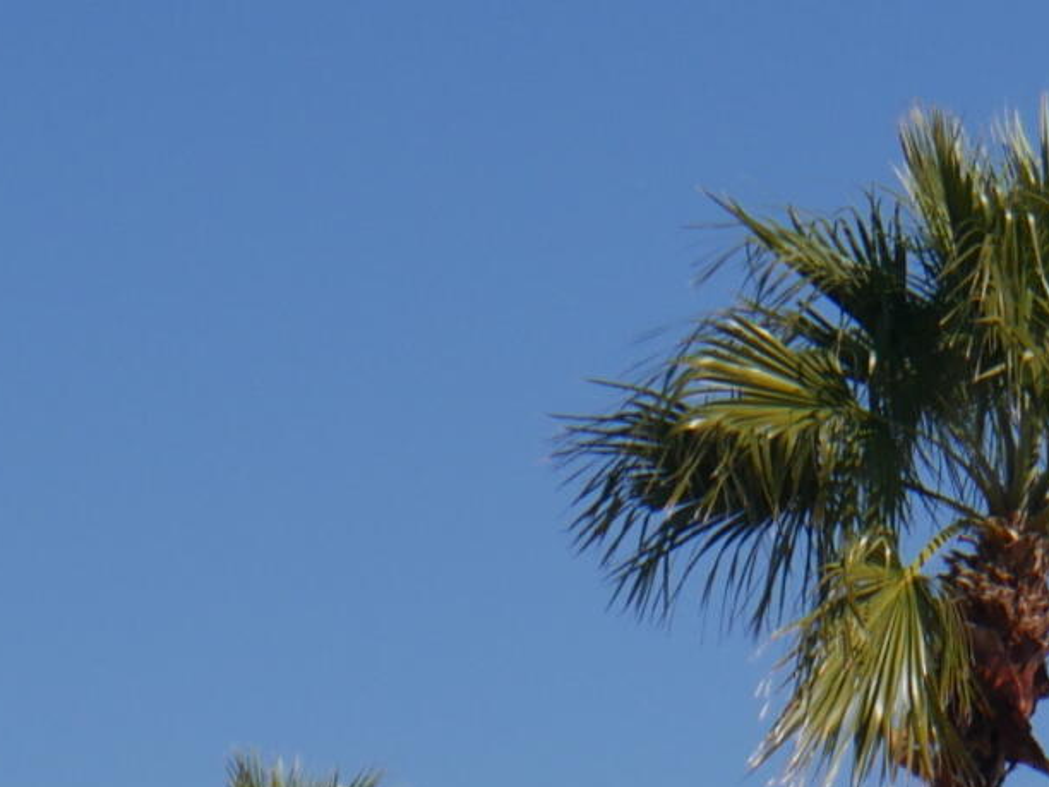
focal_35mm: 412
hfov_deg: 4.7
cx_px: 2136
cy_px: 806
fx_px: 12485
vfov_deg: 3.6
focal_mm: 42
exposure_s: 1/640
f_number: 10
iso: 200
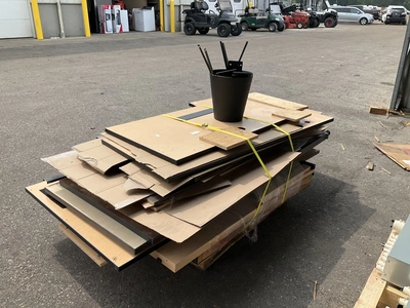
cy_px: 154
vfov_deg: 48.2
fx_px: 343
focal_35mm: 29
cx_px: 205
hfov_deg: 61.7
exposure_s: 1/1076
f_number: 1.8
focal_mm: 3
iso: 25
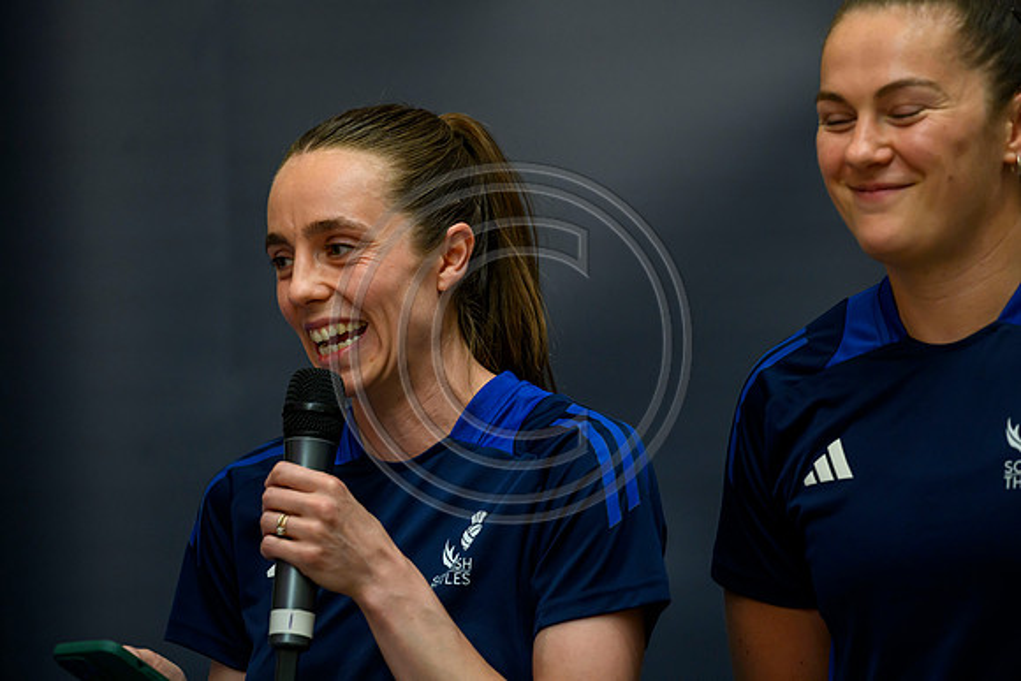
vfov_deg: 6.9
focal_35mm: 200
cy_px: 340
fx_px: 5673
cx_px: 510
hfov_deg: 10.3
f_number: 3.5
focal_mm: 200
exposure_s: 1/400
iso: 4000
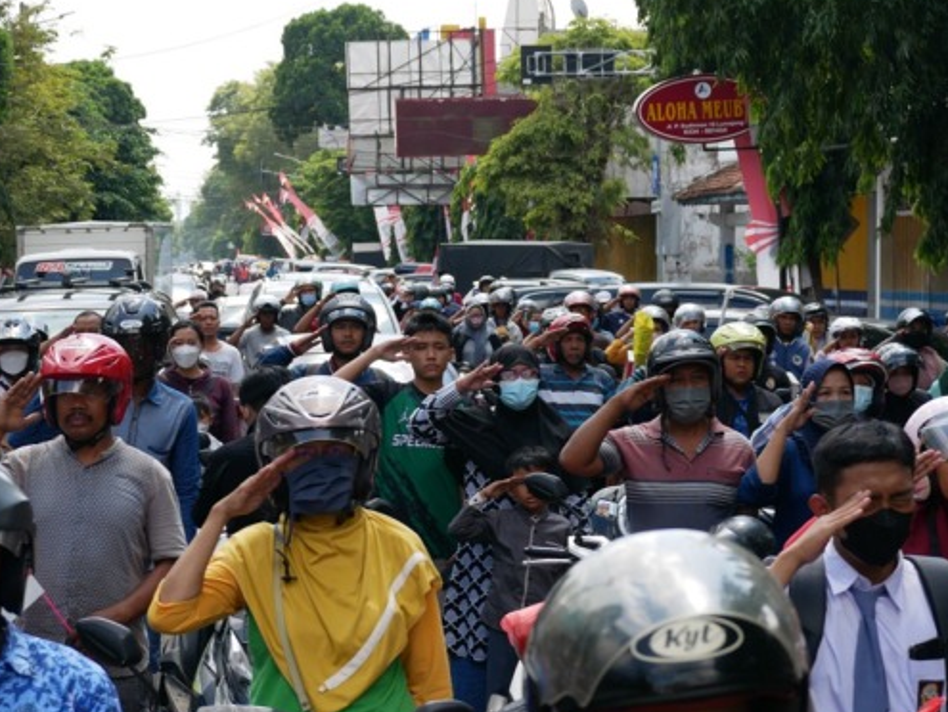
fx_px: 2713
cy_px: 320
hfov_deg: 19.8
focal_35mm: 99
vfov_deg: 15.0
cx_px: 466
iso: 200
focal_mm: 40
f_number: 5.6
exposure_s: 1/320
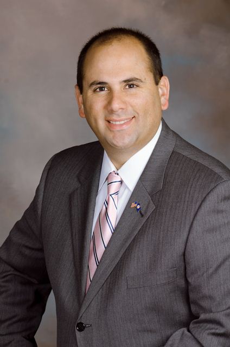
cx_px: 115
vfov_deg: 12.3
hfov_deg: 8.1
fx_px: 1617
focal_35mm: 168
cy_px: 174
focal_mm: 112
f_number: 8
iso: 200
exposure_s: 1/160
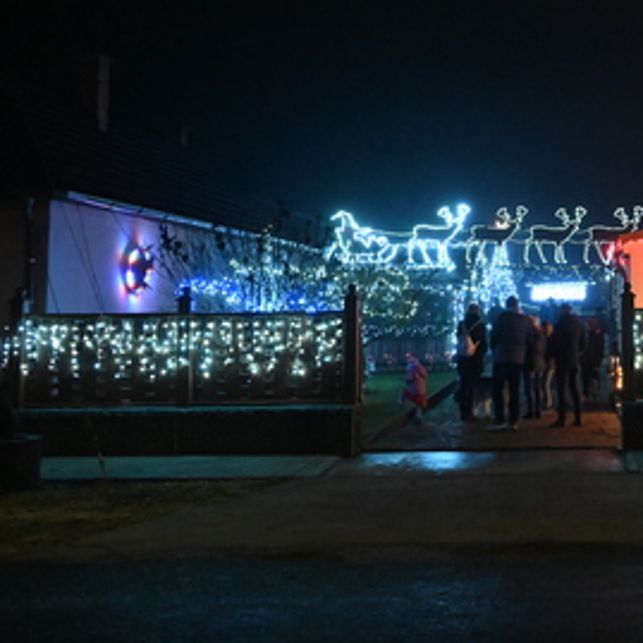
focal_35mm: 49
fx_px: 1026
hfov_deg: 32.5
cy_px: 243
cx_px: 616
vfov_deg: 34.6
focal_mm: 29.5
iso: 16000
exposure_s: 1/30
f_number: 4.5
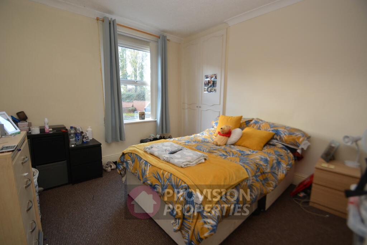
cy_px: 122
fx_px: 153
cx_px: 184
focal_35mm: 15
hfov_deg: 100.4
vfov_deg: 77.4
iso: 400
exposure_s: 1/60
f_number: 4
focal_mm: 10
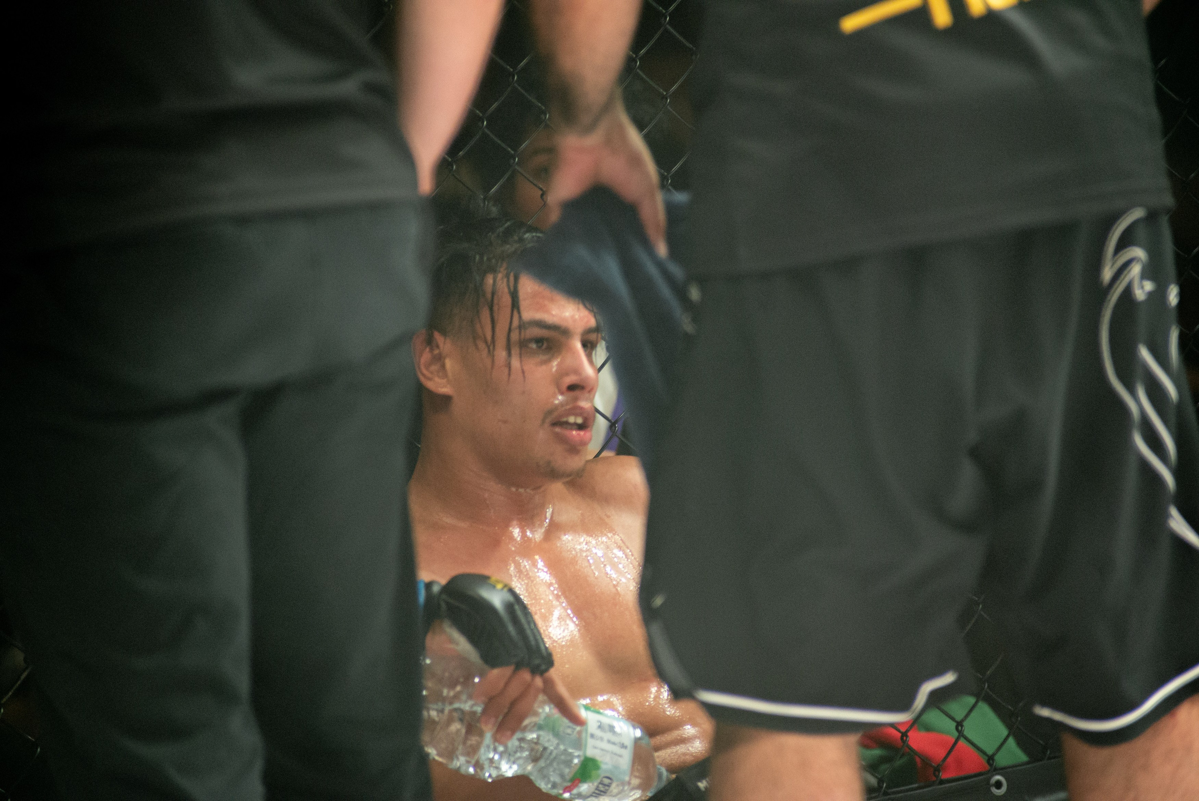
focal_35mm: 200
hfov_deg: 10.3
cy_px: 400
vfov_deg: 6.9
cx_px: 600
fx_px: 6663
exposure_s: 1/500
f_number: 4
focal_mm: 200
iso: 3200
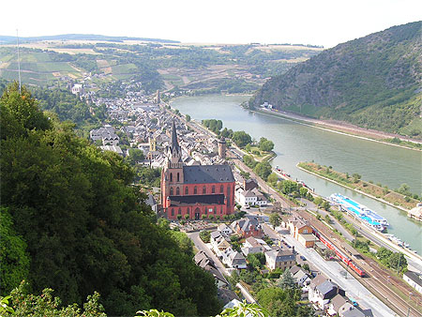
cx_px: 211
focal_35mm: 38
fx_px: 464
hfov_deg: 49.0
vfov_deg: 37.8
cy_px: 158
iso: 50
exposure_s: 1/160
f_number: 5.6
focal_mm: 6.3
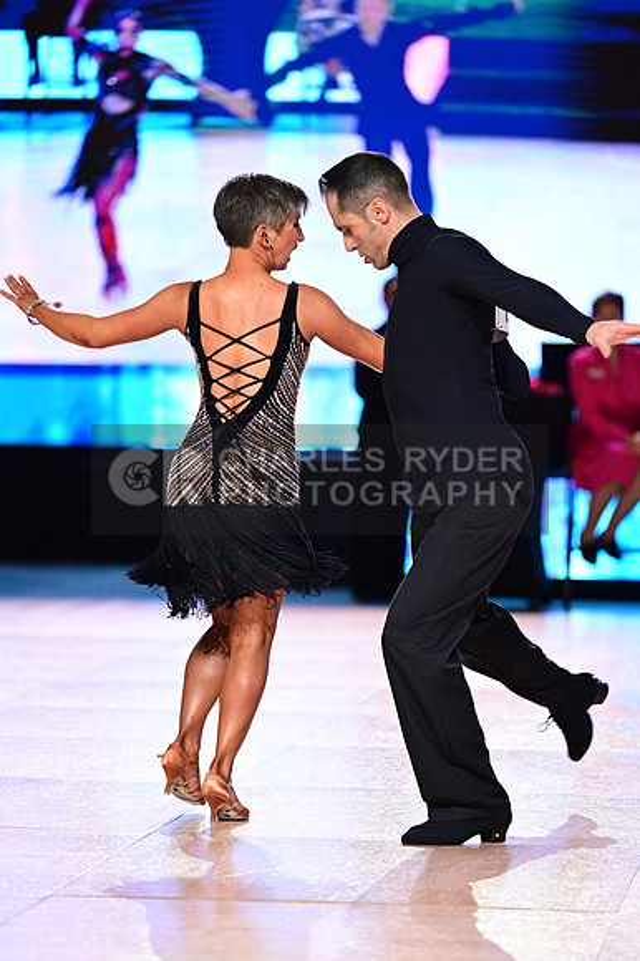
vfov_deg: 14.7
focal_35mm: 140
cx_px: 320
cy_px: 480
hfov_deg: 9.8
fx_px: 3738
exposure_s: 1/500
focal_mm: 140
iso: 2000
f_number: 2.8
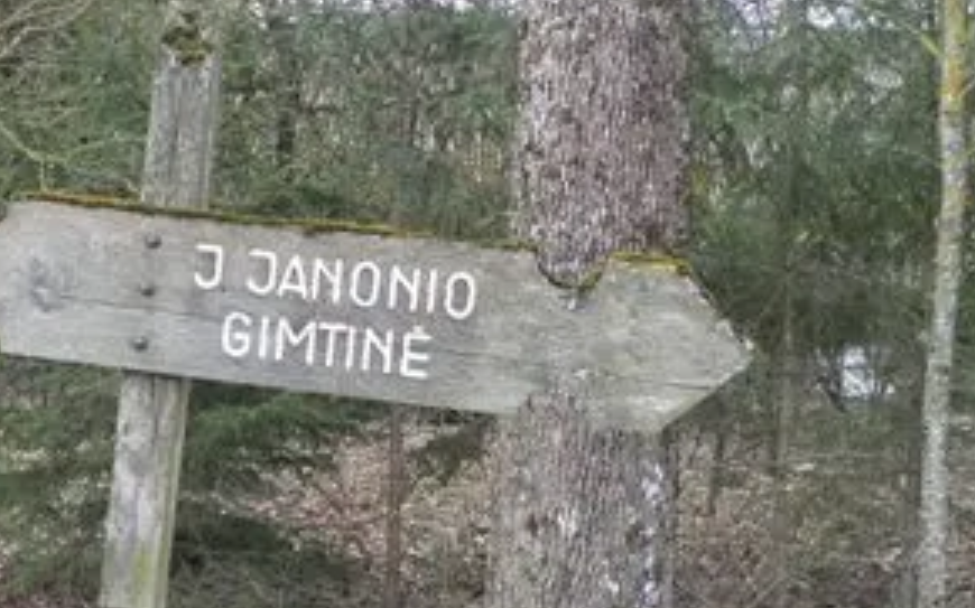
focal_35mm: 54
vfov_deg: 23.9
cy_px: 286
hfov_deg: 36.9
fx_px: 1434
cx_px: 276
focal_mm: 5.9
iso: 80
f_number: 2.8
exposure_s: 1/100
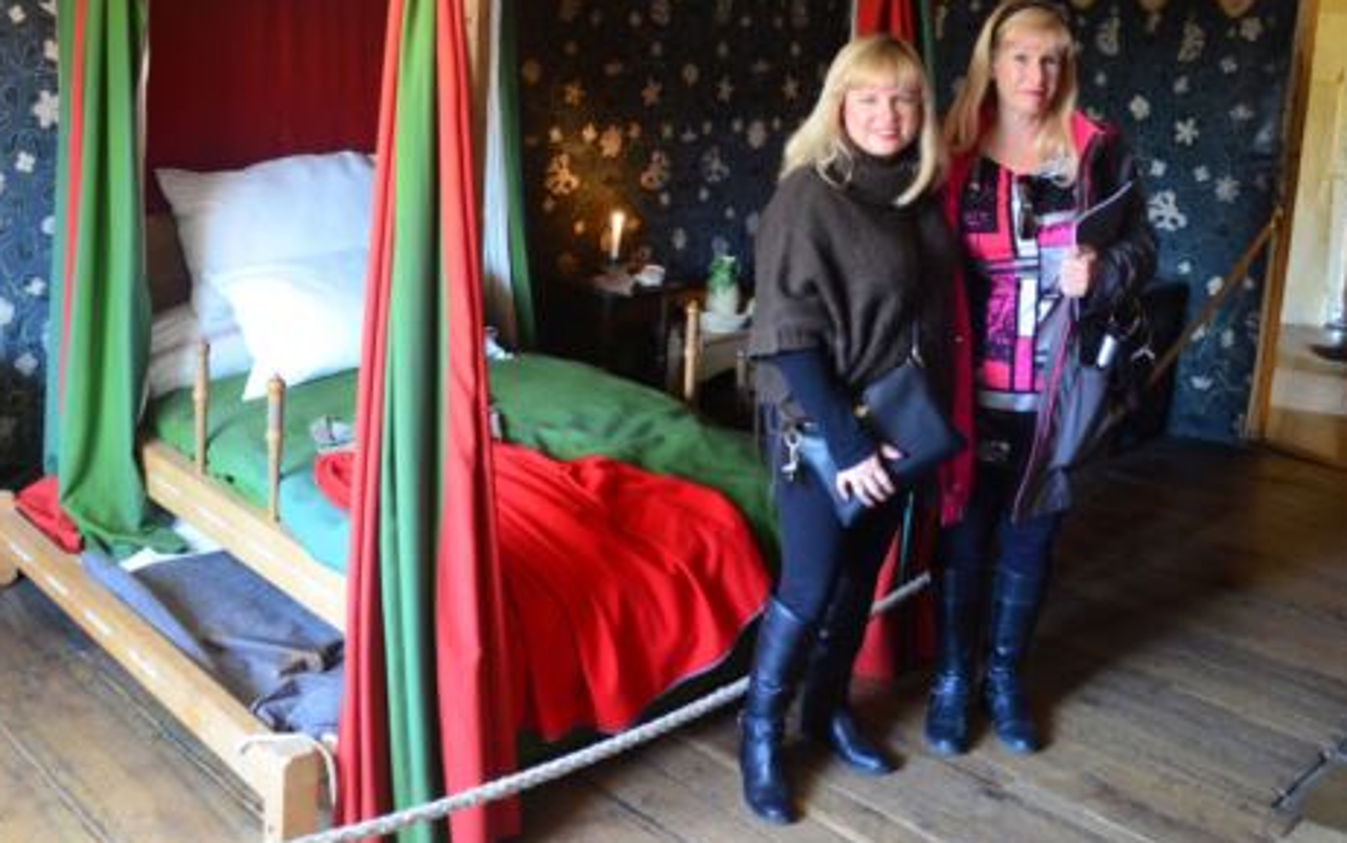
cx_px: 618
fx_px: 1395
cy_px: 284
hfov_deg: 51.5
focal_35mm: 38
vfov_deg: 33.3
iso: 800
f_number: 3.5
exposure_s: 1/25
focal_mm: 18
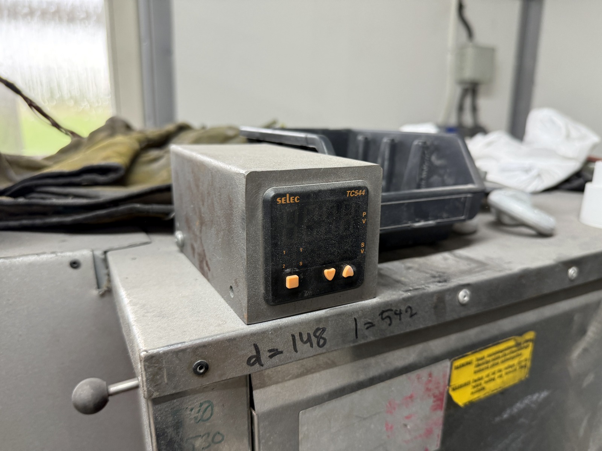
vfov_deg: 56.8
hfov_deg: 71.6
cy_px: 226
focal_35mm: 24
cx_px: 301
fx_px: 417
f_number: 1.78
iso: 200
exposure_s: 1/100
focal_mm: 6.76
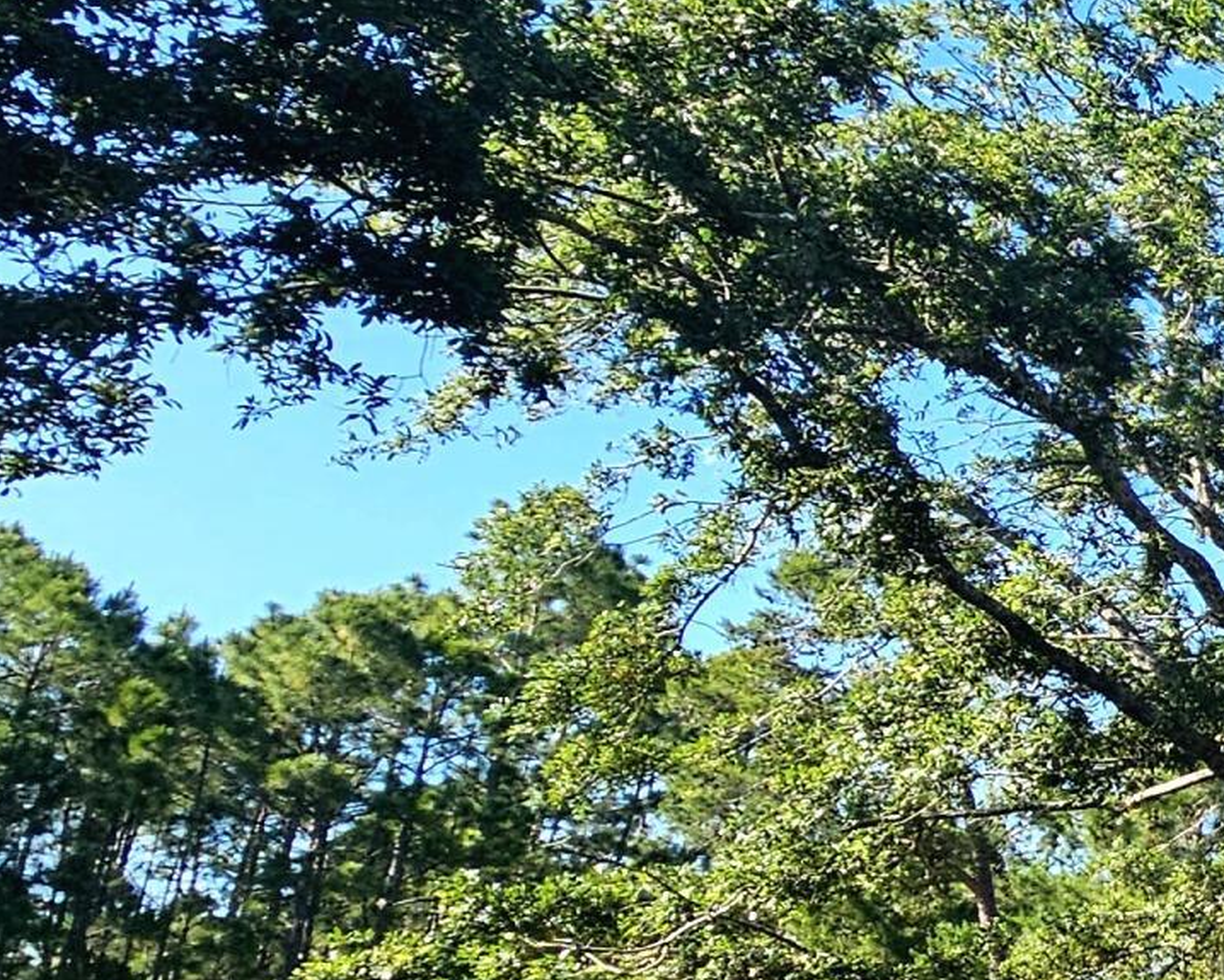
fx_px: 1921
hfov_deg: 20.6
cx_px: 2330
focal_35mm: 53
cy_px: 625
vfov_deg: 28.5
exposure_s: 1/714
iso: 50
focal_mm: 2.2
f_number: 2.2
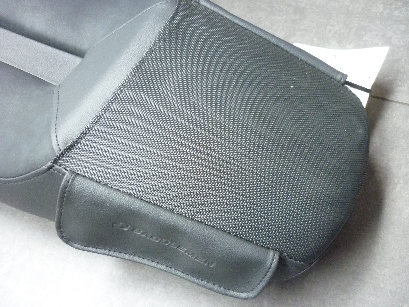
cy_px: 154
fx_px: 390
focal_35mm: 33
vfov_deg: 42.9
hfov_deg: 55.4
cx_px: 204
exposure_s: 1/60
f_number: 2.8
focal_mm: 5.5
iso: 640
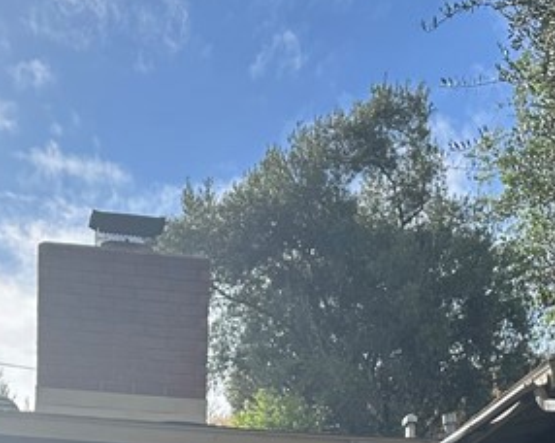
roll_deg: -1.7
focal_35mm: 84
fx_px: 1378
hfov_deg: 22.8
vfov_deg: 16.6
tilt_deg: +5.7
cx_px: 252
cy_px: 659
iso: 80
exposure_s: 1/2660
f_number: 1.78
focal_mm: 6.86
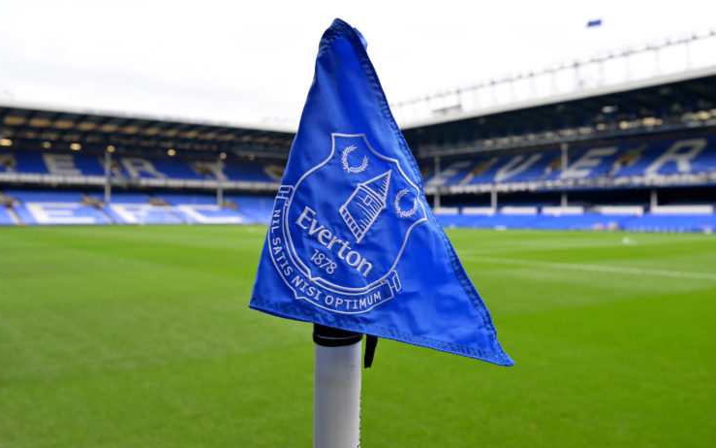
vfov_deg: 41.2
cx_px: 358
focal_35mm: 31
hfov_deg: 62.0
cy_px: 227
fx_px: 596
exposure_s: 1/500
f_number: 5
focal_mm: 29.5
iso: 1000
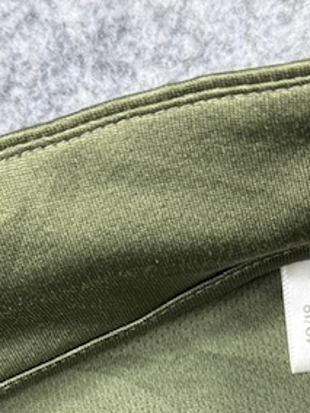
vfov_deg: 17.6
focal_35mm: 108
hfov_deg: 13.7
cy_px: 449
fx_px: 1290
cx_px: 115
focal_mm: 6.76
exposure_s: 1/50
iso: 50
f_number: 1.78
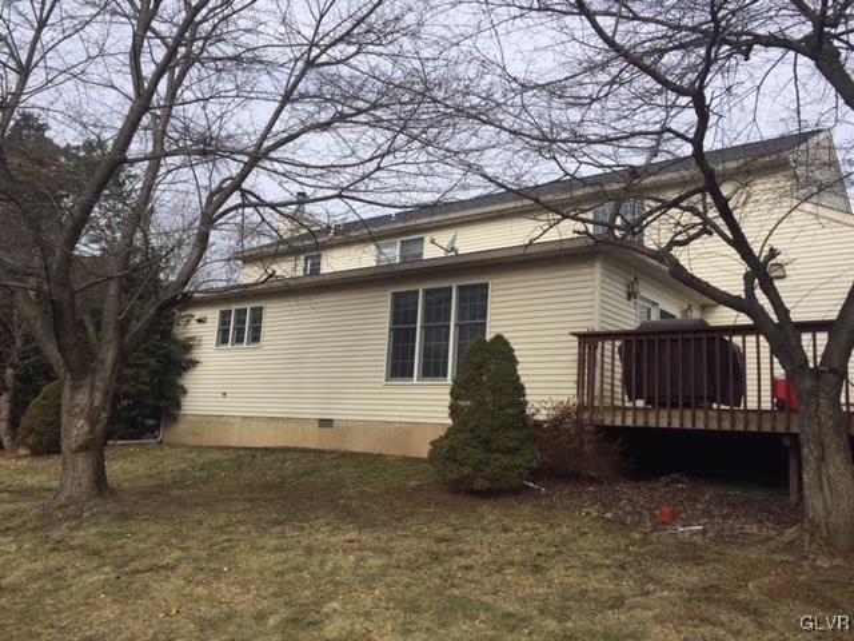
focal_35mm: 29
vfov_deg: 48.2
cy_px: 320
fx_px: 715
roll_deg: -3.3
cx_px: 427
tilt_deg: +9.4
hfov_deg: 61.7
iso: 32
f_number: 2.2
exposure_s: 1/1319
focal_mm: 4.15
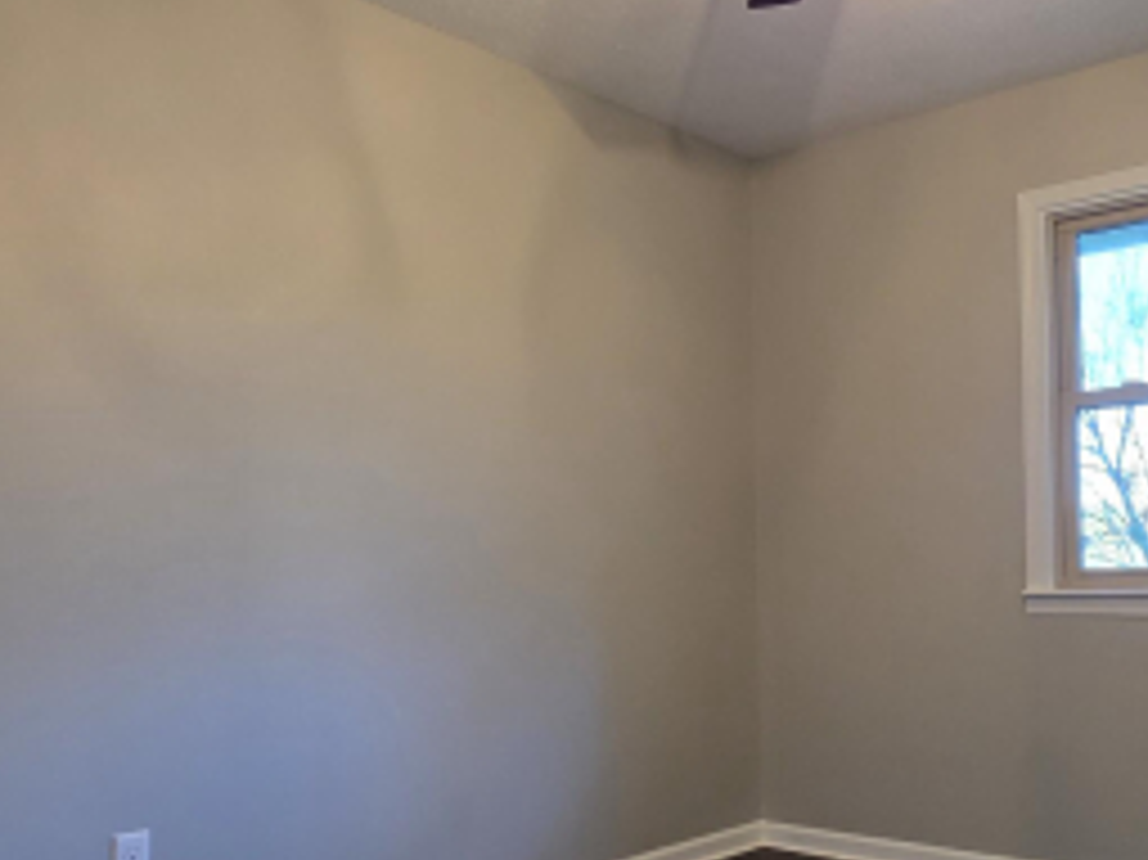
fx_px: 1127
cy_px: 536
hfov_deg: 53.3
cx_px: 727
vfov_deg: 41.5
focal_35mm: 34
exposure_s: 1/120
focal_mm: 2.2
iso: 250
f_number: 1.9
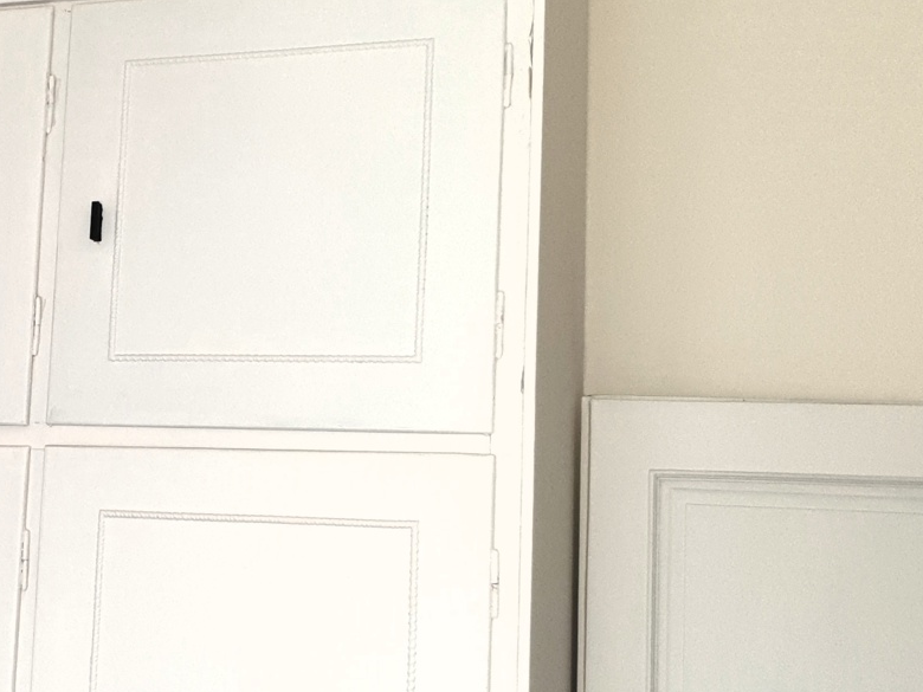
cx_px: 62
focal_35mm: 64
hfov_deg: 28.9
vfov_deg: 22.9
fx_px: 1706
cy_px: 376
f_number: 1.5
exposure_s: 1/25
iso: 100
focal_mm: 4.3
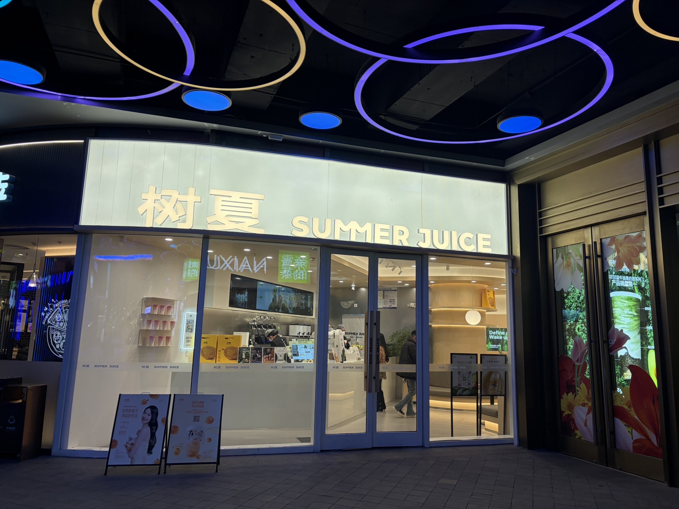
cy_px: 254
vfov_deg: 53.1
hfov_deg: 67.3
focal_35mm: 26
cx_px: 340
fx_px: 510
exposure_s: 1/109
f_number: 1.6
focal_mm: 5.96
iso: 40
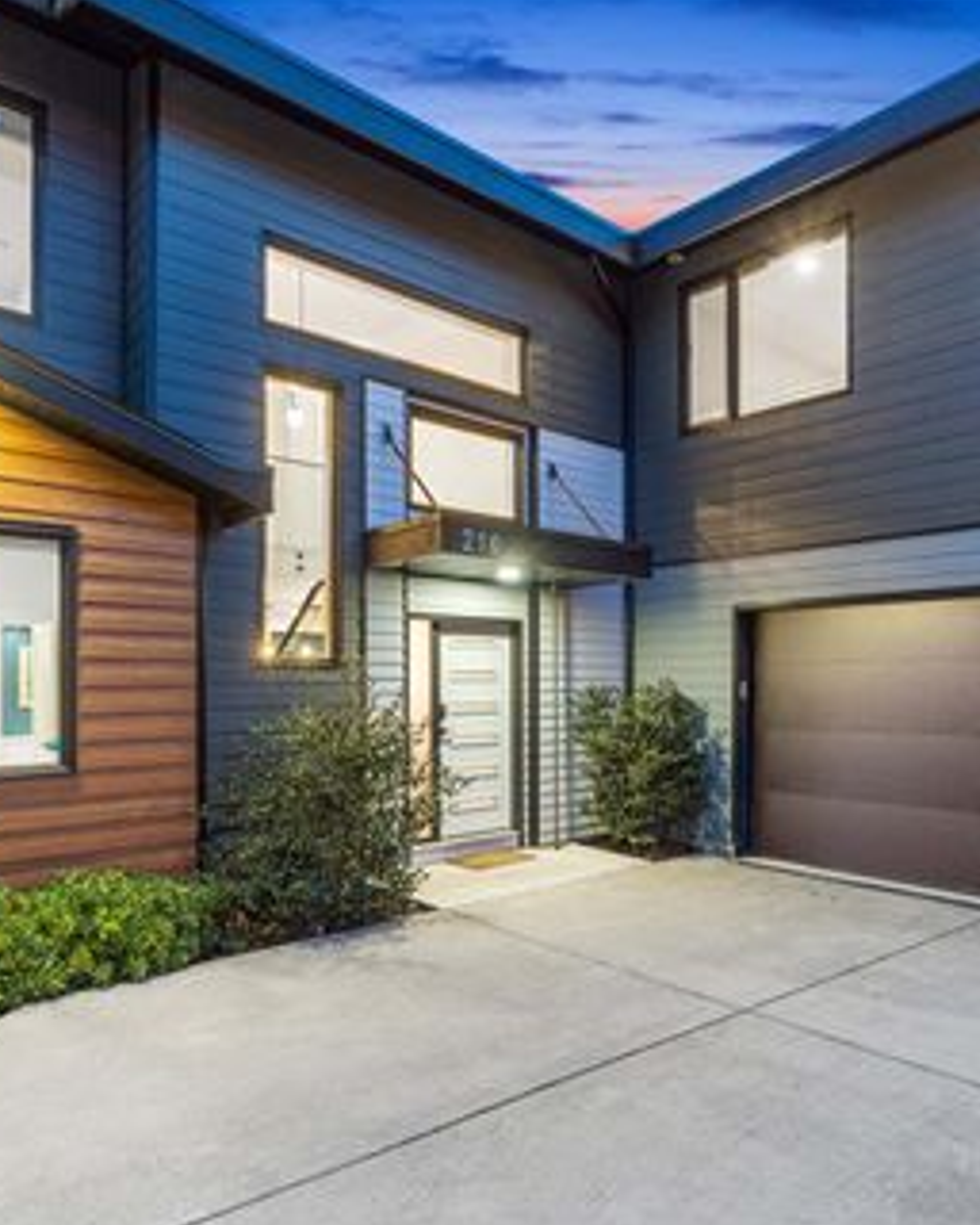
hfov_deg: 63.0
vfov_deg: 75.0
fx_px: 798
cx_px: 532
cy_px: 614
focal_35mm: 22
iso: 100
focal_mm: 10
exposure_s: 1.6
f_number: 9
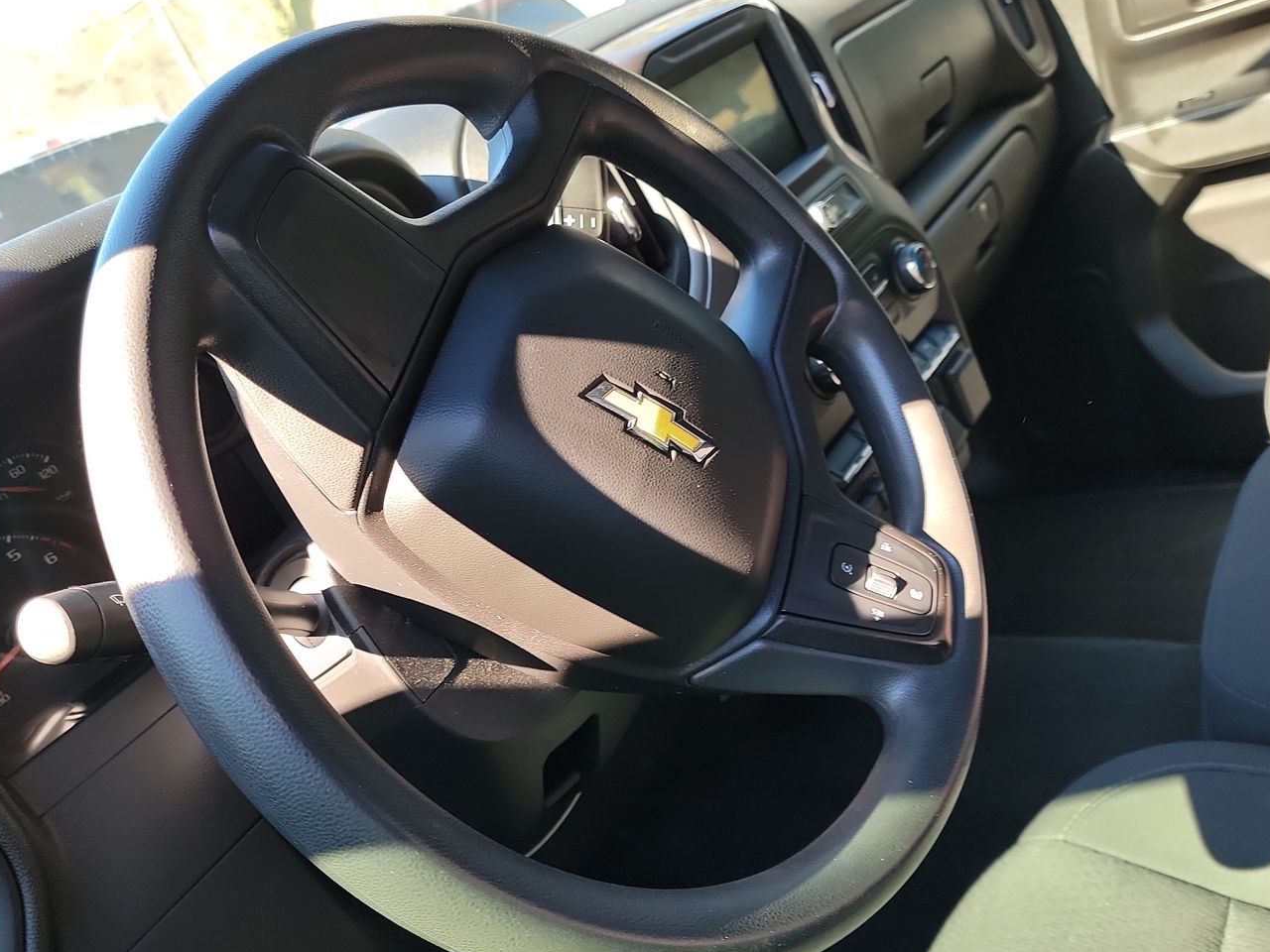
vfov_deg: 46.8
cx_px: 611
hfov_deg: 59.9
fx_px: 1101
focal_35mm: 30
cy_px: 494
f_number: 1.8
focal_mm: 6.7
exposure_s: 1/59
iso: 103
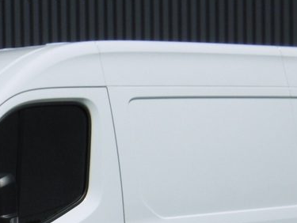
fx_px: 1400
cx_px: 10
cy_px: 297
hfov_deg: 12.0
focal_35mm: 163
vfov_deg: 9.0
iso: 100
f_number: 10.1
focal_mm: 9.2
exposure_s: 1/400
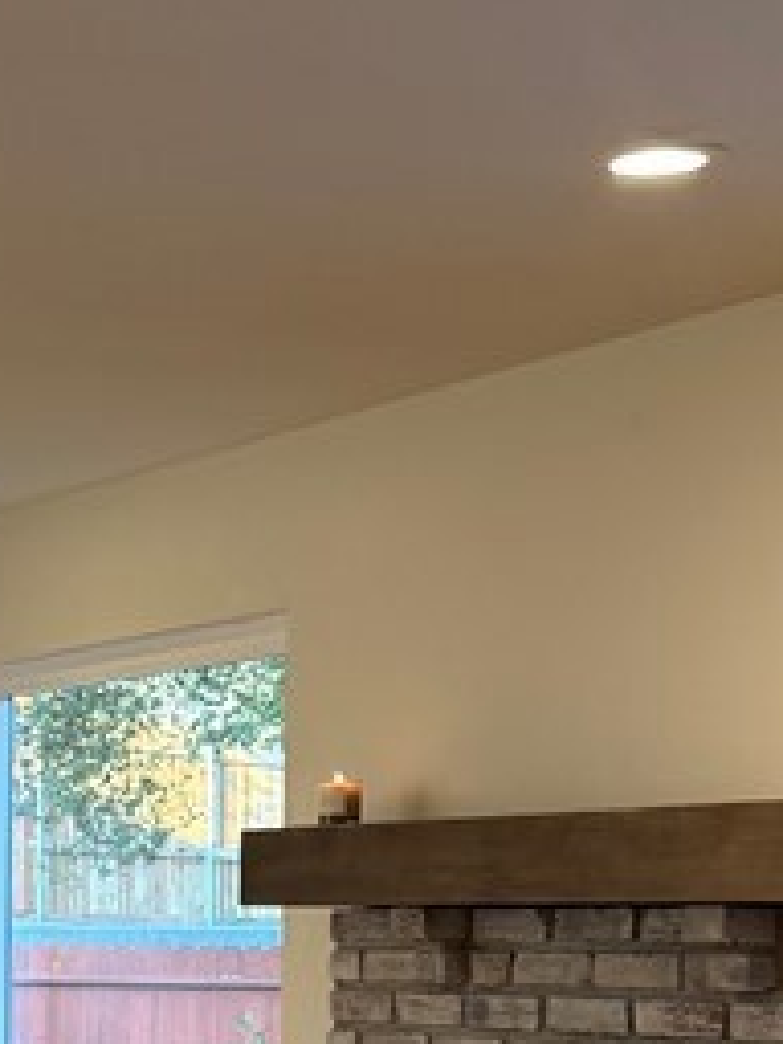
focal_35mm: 96
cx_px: -257
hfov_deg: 14.7
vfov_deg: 19.9
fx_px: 2895
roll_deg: -0.6
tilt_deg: -1.1
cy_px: 999
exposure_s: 1/120
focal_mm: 6.76
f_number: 1.78
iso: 160
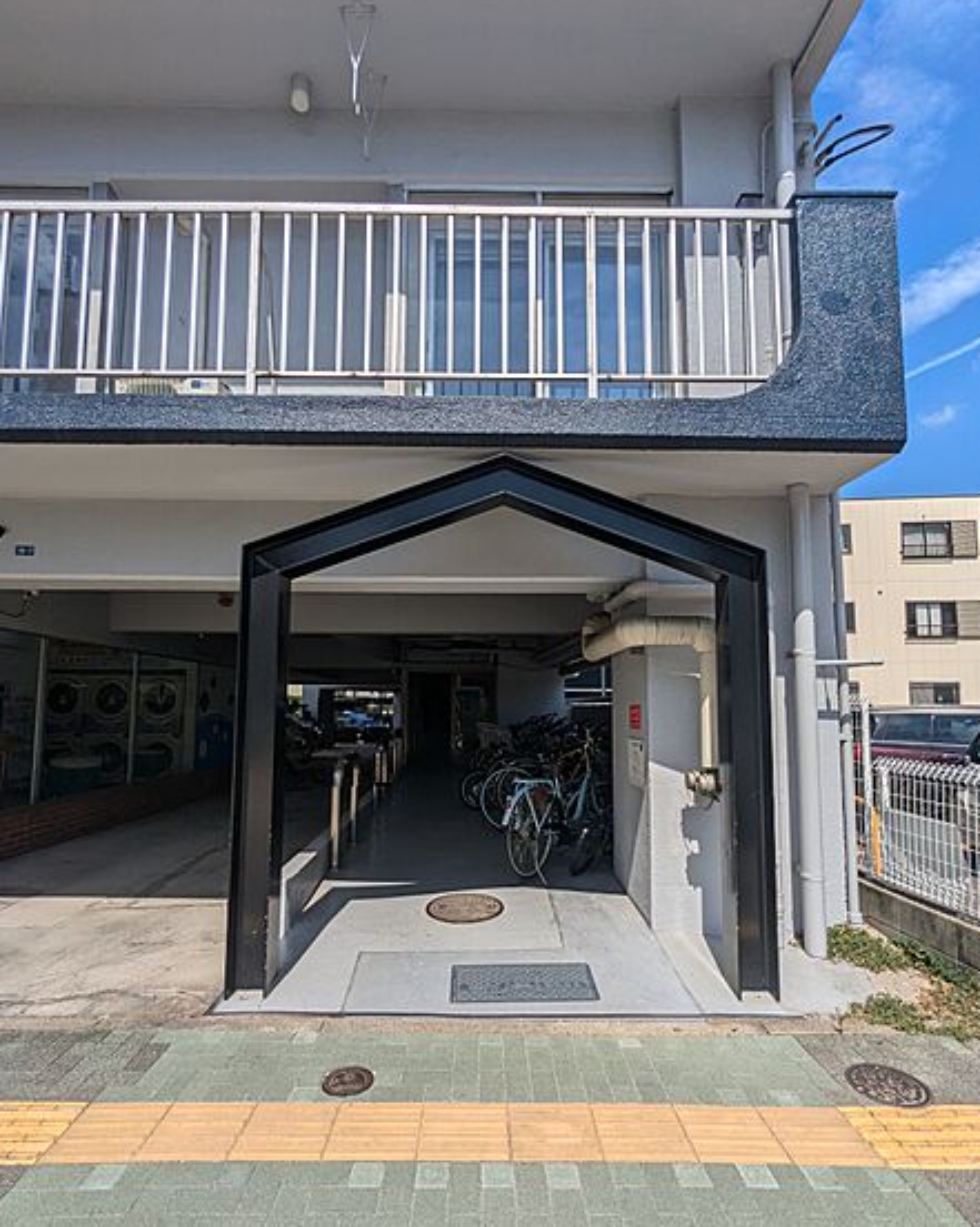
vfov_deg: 89.6
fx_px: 617
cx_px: 483
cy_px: 654
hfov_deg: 76.9
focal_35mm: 17
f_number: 2.2
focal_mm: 2.35
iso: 34
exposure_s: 1/1894
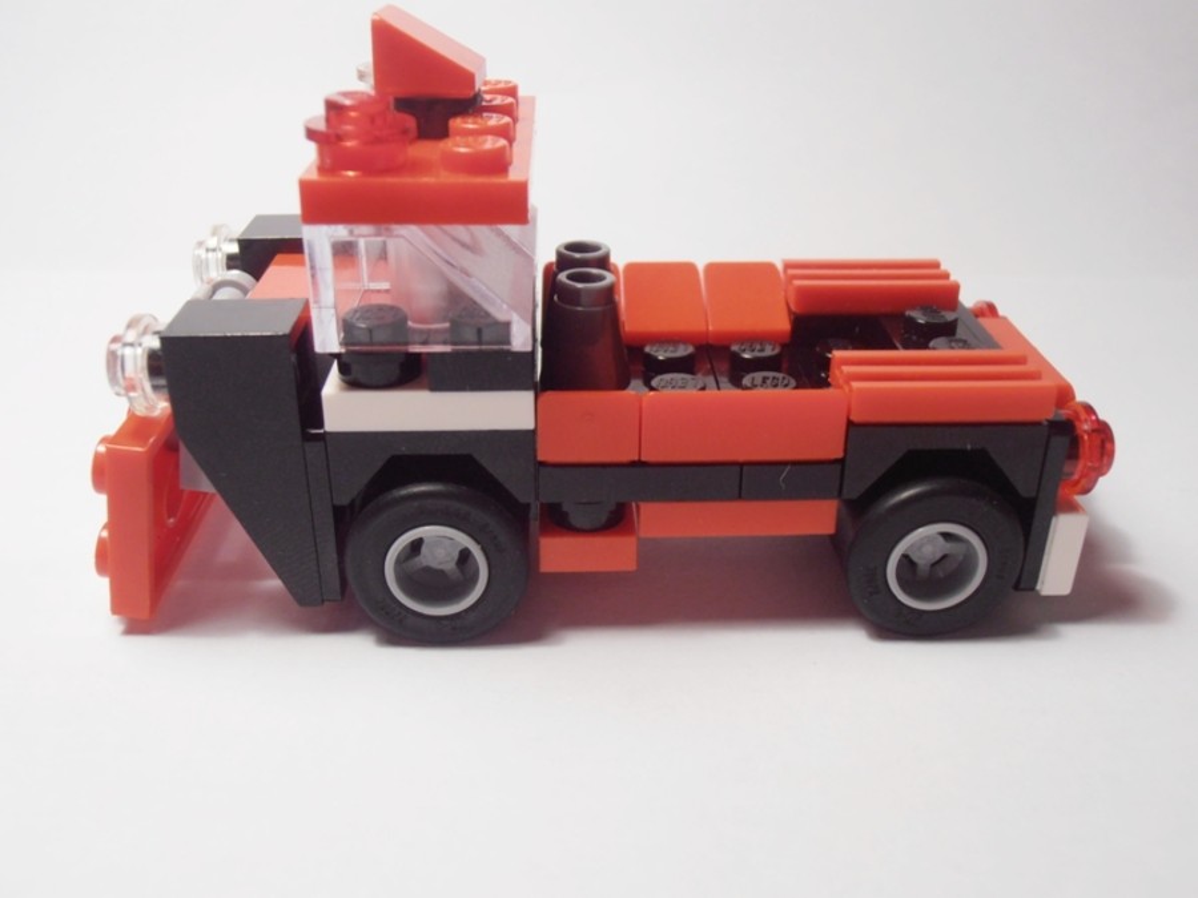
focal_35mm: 37
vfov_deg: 38.7
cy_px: 449
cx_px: 599
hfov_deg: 50.1
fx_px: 1281
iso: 100
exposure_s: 1/40
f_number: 3.9
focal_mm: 6.61
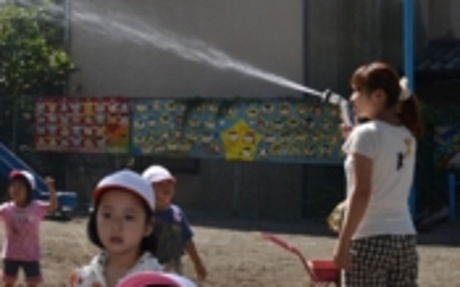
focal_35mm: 84
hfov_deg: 23.5
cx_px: -8
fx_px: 1052
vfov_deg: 15.4
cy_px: 70
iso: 100
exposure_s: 1/200
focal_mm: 24
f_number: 9
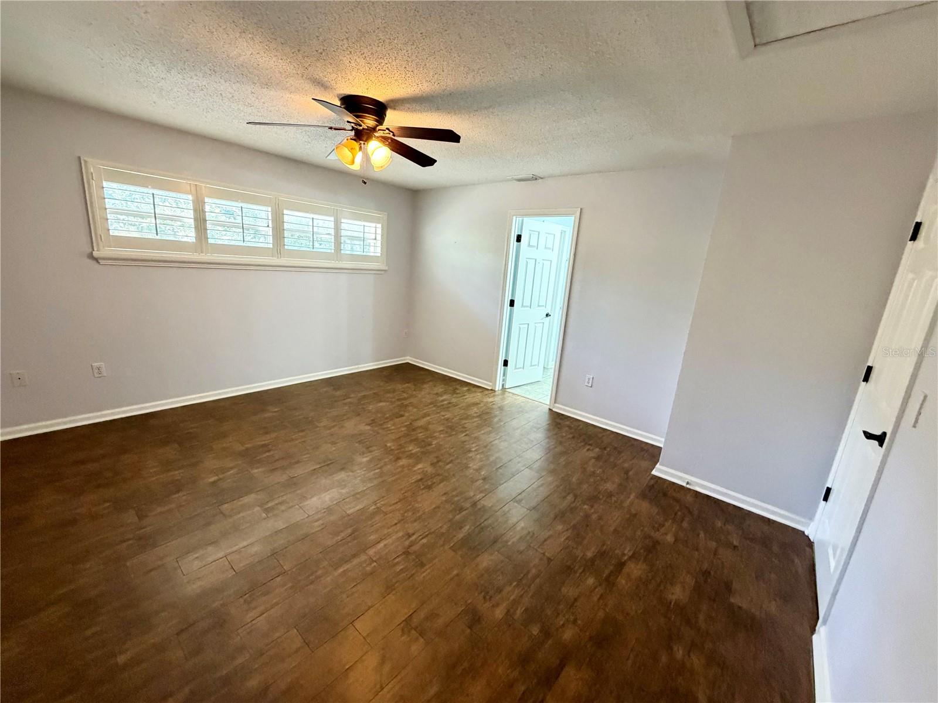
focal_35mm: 14
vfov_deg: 85.7
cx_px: 469
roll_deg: -4.3
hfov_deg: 102.1
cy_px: 352
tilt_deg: -12.3
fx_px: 379
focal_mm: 2.22
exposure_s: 1/60
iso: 500
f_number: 2.2
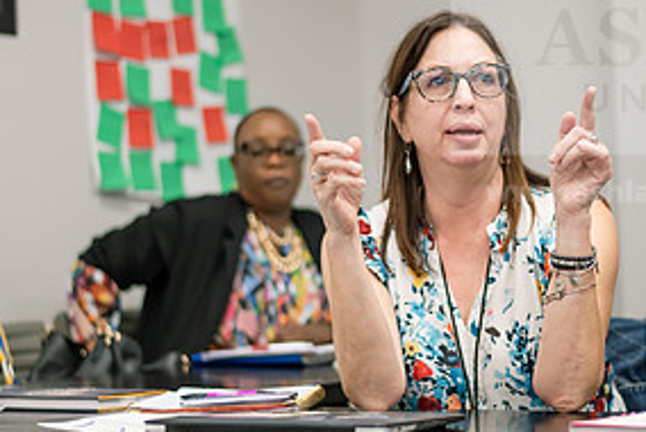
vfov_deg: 13.5
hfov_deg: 20.0
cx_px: 382
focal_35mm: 102
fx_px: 1832
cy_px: 240
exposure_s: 1/200
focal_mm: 50
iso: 640
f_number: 1.8
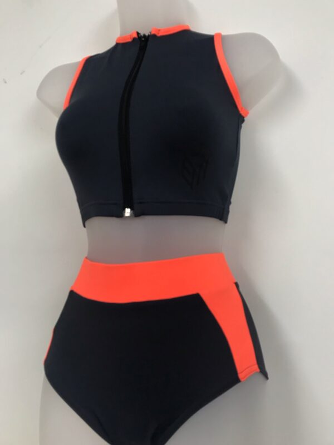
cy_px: 222
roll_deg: +2.1
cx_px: 167
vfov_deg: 63.4
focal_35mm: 28
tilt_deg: -0.2
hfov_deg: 49.7
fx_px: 360
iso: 25
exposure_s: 1/33
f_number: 1.8
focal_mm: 3.99
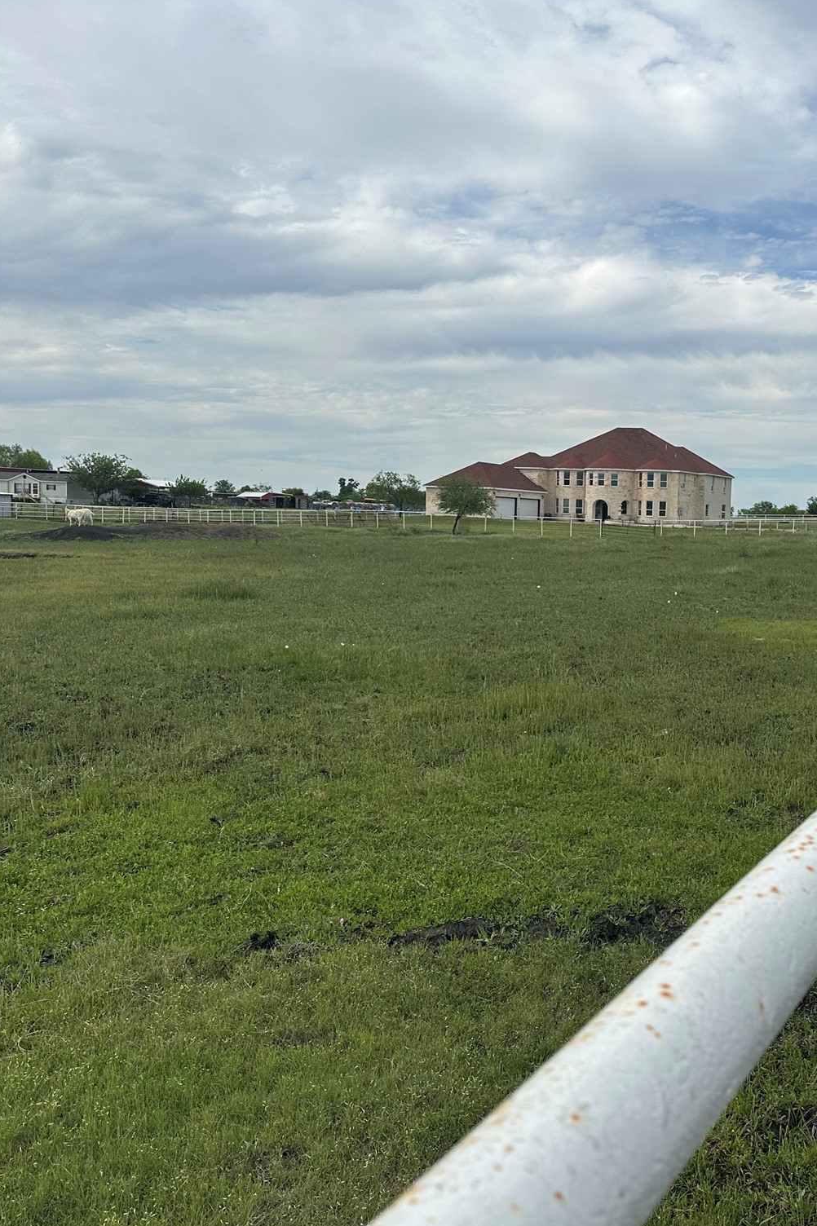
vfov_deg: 55.8
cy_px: 618
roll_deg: -2.0
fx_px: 1158
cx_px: 647
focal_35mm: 34
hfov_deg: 37.5
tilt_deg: -4.3
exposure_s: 1/5848
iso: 80
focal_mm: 6.86
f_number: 1.78
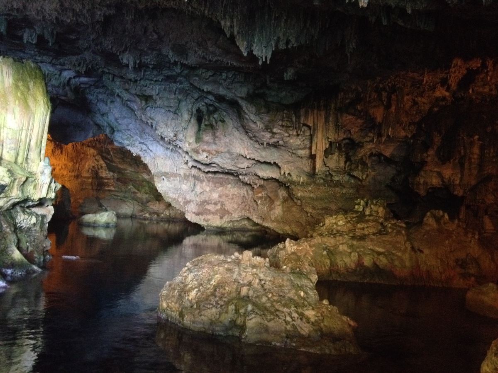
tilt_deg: -1.6
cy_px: 186
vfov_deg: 40.7
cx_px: 249
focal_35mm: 35
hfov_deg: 52.6
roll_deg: -3.6
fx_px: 504
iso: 800
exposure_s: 1/15
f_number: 2.4
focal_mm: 4.28
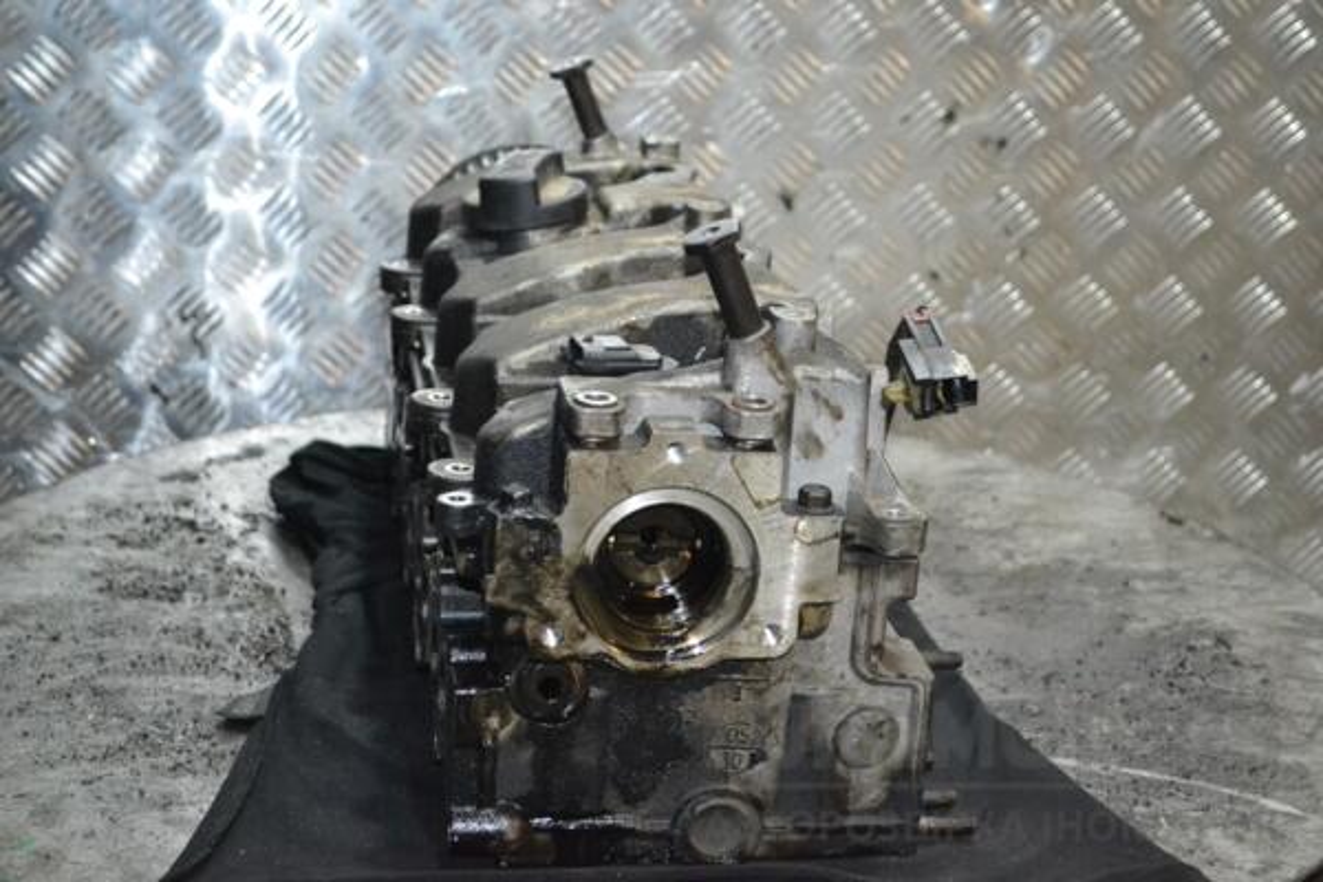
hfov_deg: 30.5
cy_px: 441
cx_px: 662
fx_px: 2425
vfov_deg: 20.6
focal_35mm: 66
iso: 3200
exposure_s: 1/60
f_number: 5.3
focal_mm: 44
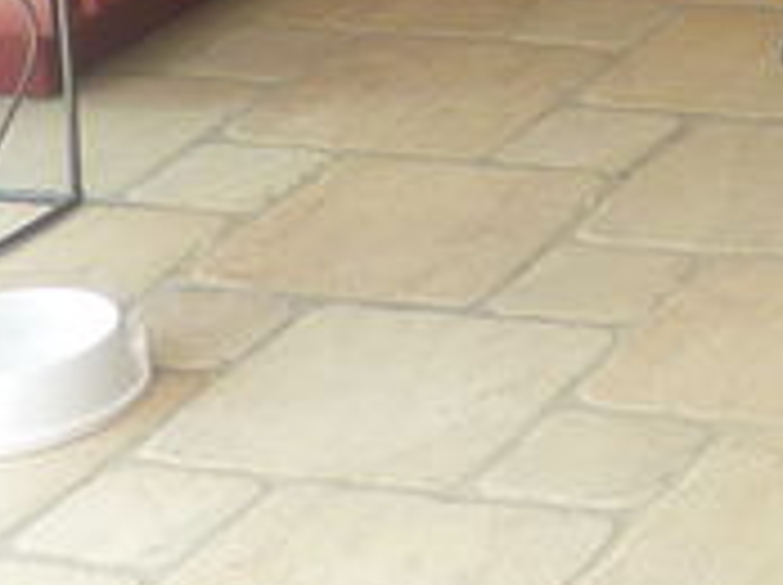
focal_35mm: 144
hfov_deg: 12.2
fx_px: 3253
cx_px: 1566
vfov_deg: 9.4
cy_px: -684
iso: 80
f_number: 3.3
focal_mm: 4.1
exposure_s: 1/40
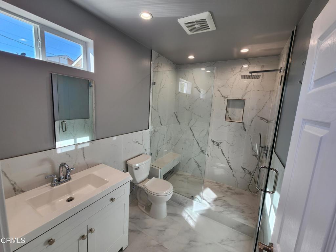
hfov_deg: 106.2
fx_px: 126
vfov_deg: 89.9
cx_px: 168
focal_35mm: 13
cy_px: 126
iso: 64
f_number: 2.2
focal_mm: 2.2
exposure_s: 1/120
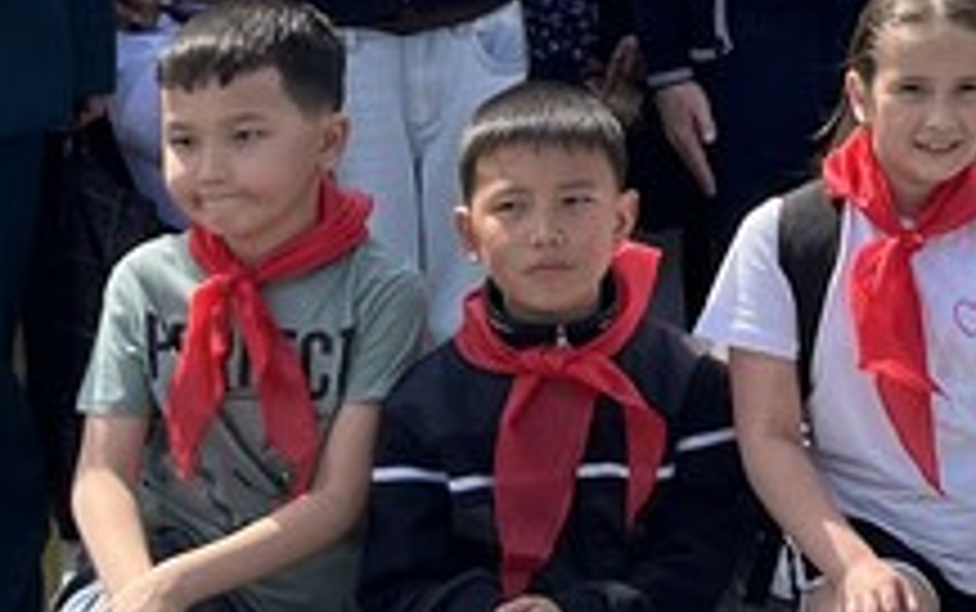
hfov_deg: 14.5
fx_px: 3461
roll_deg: +0.8
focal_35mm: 130
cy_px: -202
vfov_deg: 9.9
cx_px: 1628
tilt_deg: -7.1
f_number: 1.6
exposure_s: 1/1695
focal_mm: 5.1
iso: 50
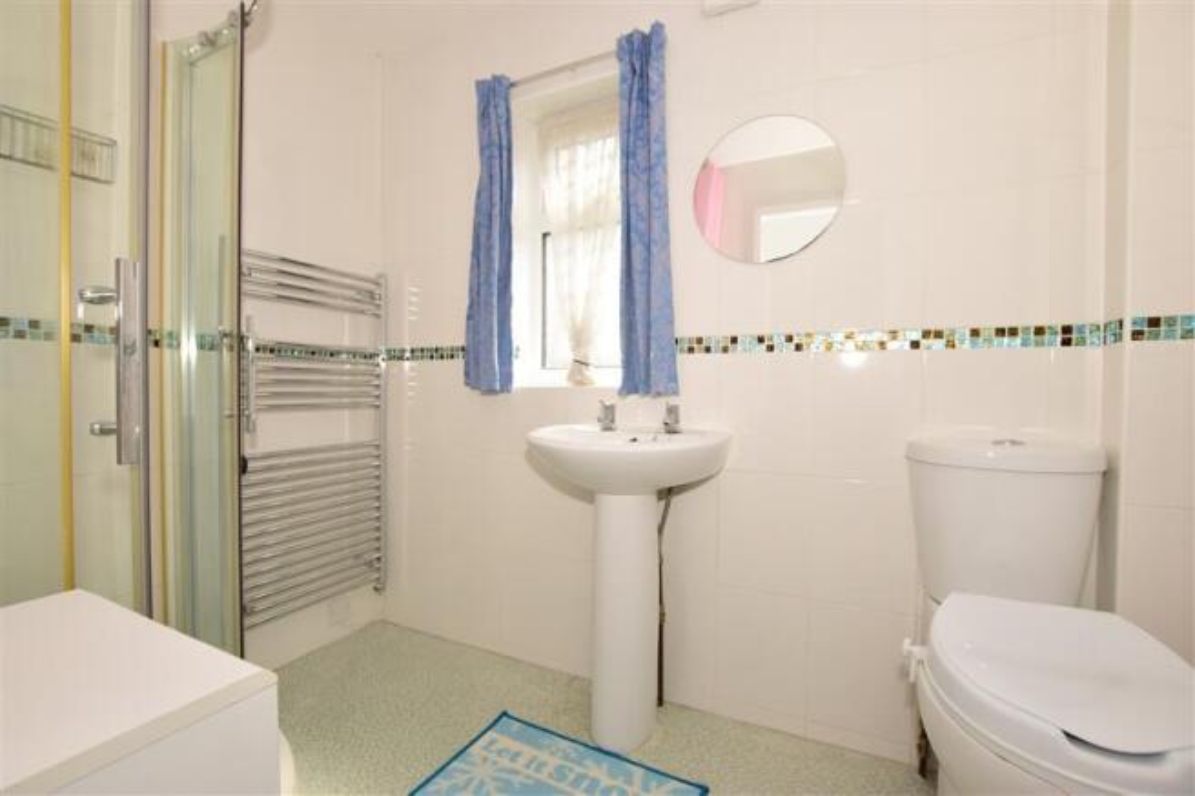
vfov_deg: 77.3
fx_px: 498
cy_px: 398
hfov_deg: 100.4
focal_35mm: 15
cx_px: 598
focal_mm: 10
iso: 200
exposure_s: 1/160
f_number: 6.3
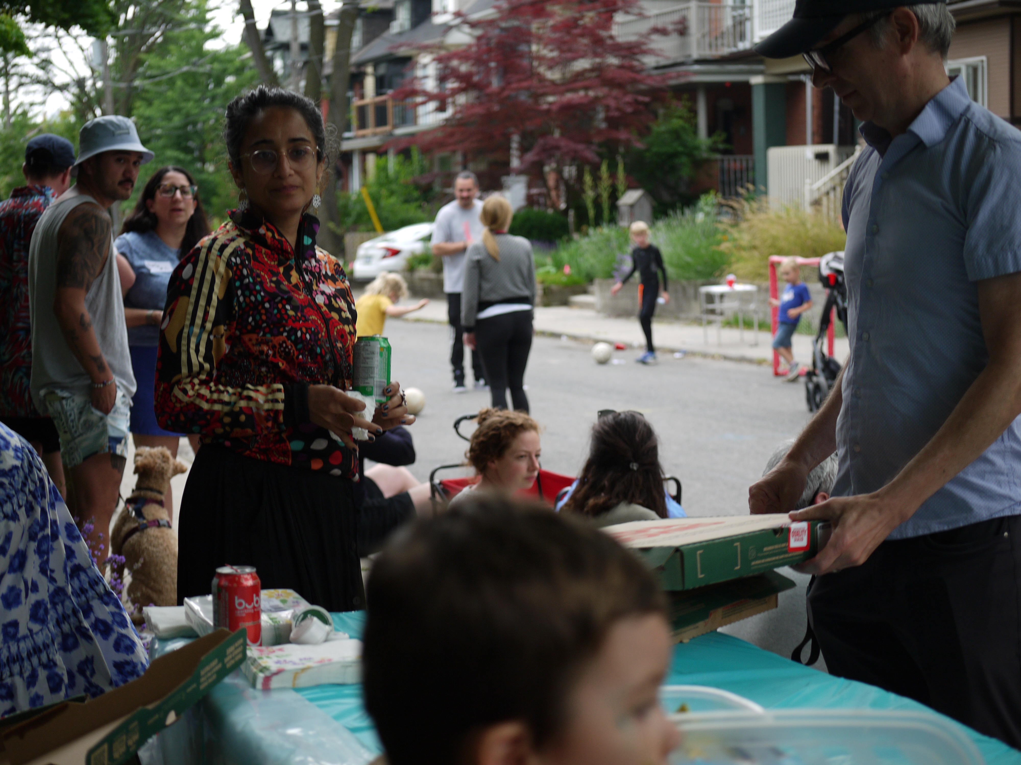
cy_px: 382
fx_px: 2065
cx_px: 510
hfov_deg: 27.8
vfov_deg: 21.0
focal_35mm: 70
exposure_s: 1/125
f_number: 2.8
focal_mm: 35
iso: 125
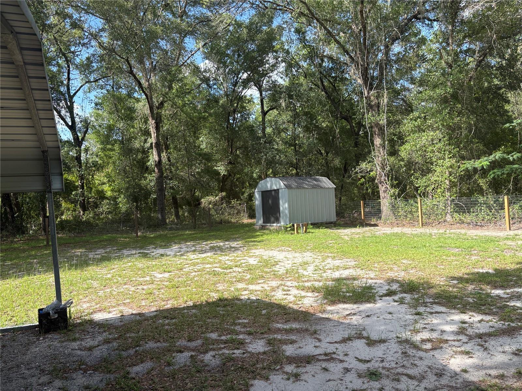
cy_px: 196
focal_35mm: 26
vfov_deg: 53.1
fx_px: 392
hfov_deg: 67.3
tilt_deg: +0.5
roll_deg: +4.6
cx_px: 261
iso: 50
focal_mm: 5.96
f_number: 1.6
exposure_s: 1/1099
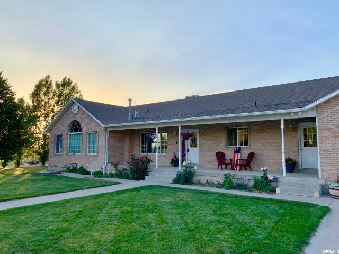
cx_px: 170
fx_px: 255
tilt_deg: +5.2
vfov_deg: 53.1
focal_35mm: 26
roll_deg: -0.6
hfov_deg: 67.3
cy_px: 127
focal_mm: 4.25
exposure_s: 1/871
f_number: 1.8
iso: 25
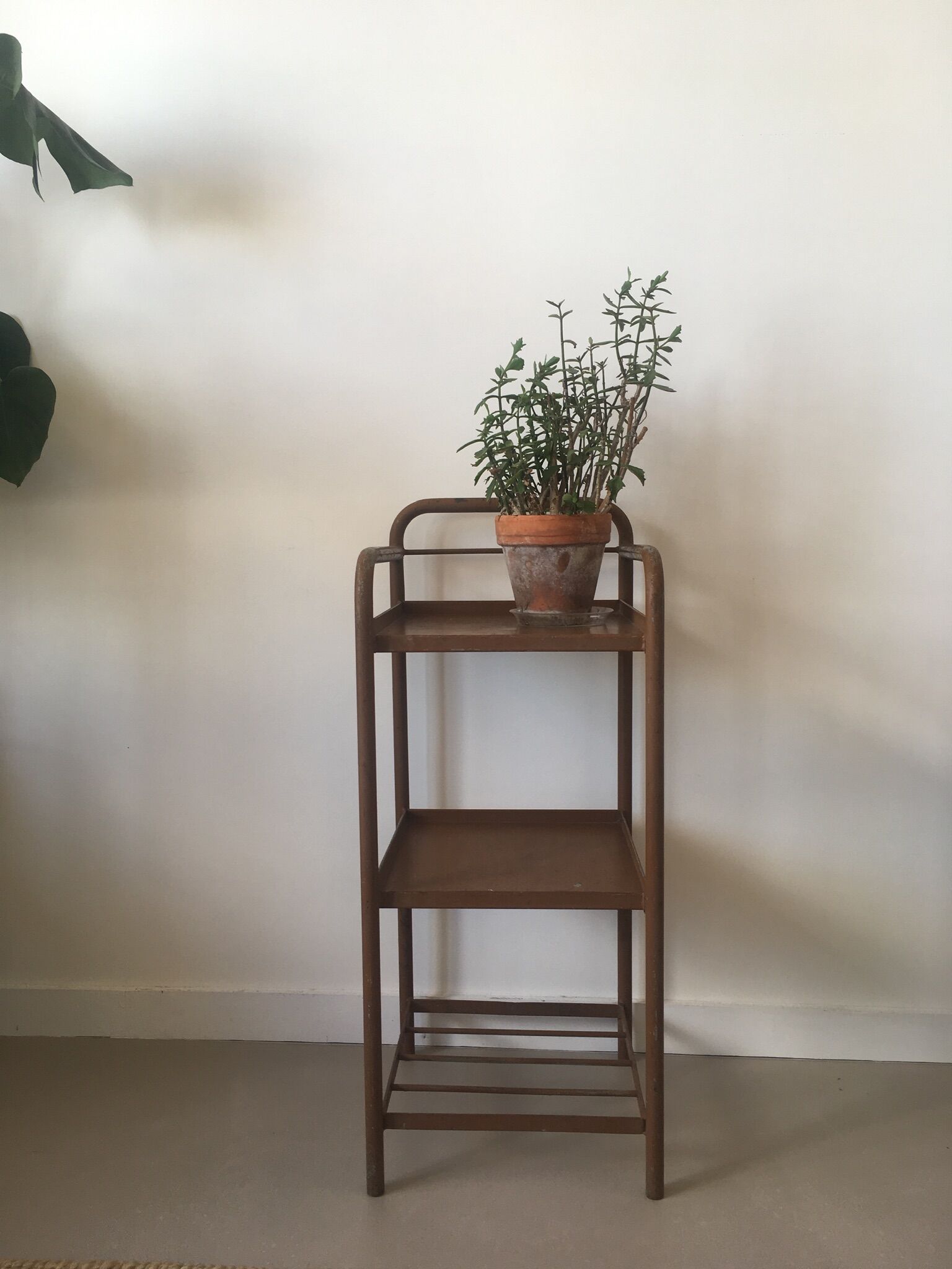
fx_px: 1063
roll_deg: +0.9
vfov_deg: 61.7
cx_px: 476
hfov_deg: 48.2
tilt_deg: -6.2
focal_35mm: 29
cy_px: 634
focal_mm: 4.15
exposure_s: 1/50
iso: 25
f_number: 2.2
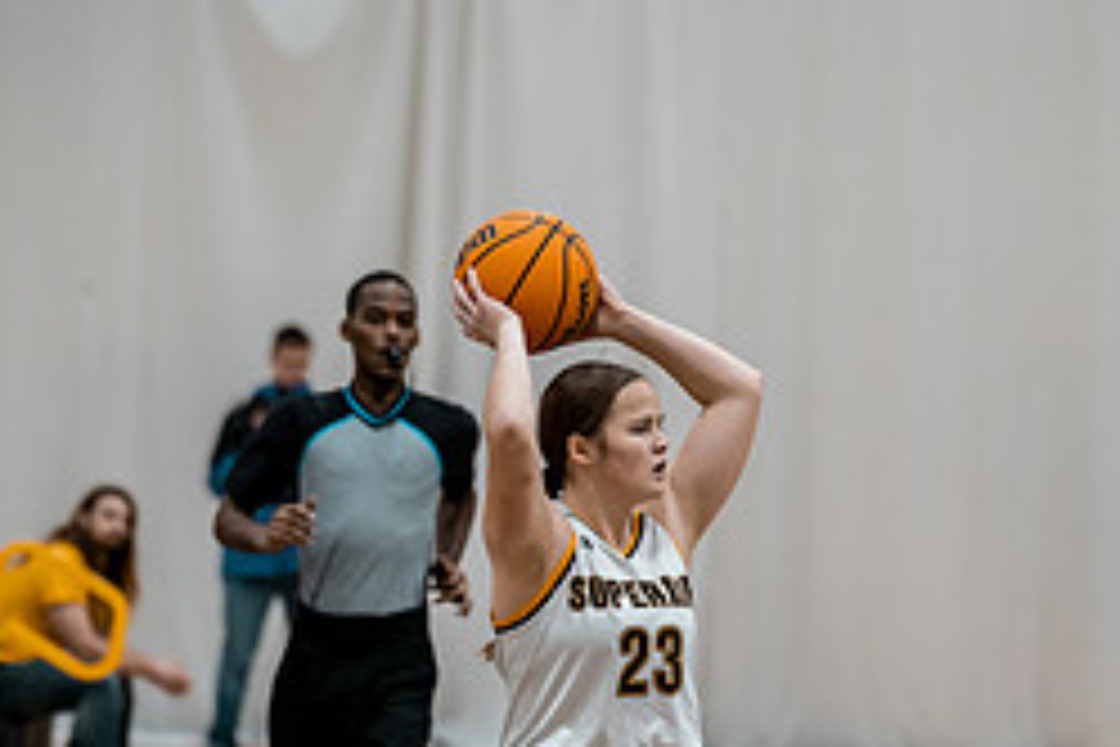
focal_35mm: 290
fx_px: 9022
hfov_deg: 7.1
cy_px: 657
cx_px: 702
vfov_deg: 4.7
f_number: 2.8
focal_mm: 116
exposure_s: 1/640
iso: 1250
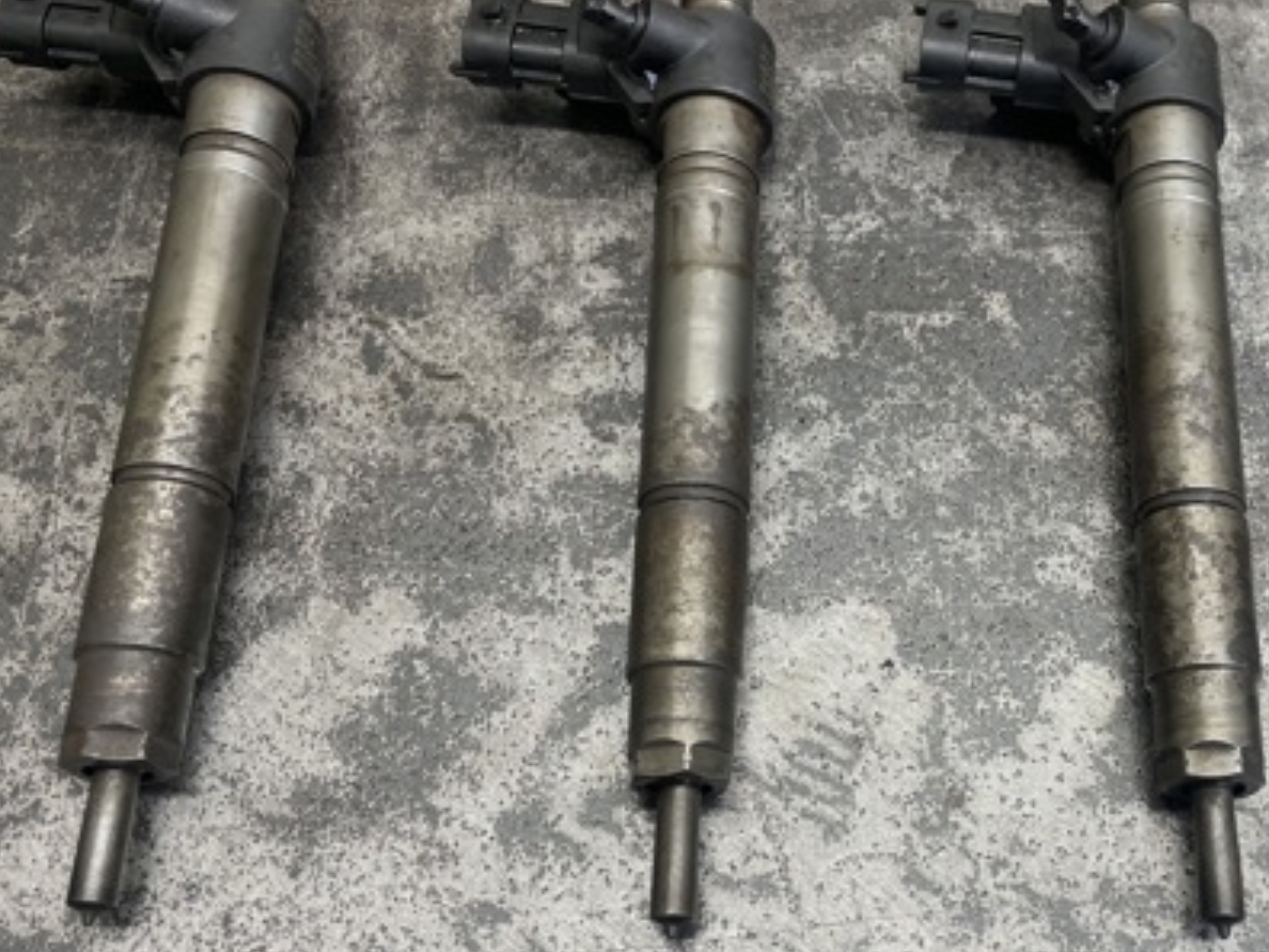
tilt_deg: -64.5
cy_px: 585
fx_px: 1540
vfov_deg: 34.2
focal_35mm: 42
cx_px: 904
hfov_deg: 43.8
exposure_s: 1/121
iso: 64
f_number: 1.6
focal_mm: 4.2
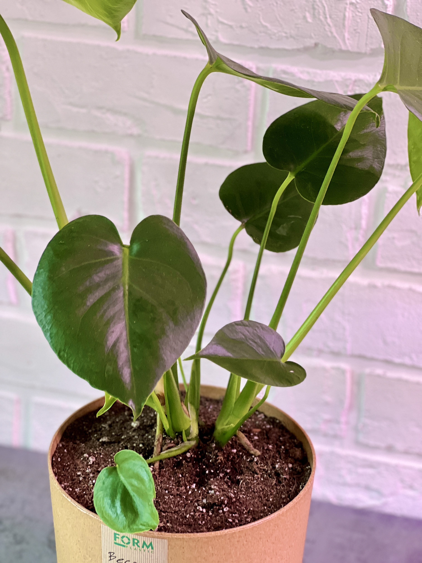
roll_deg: -3.2
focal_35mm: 77
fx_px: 1252
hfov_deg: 19.1
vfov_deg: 25.3
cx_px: 211
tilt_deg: -24.3
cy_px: 282
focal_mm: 9
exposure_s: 1/33
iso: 200
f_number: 2.8
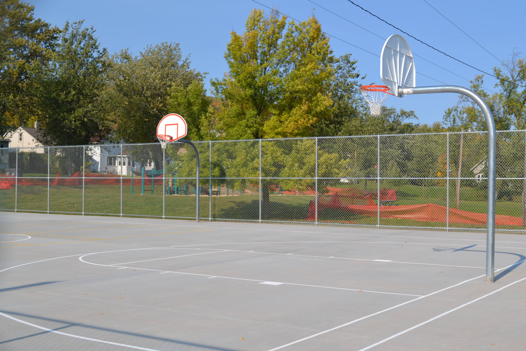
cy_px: 176
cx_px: 263
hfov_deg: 41.1
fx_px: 701
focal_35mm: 48
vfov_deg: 28.1
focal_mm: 32
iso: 100
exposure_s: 1/250
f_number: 8
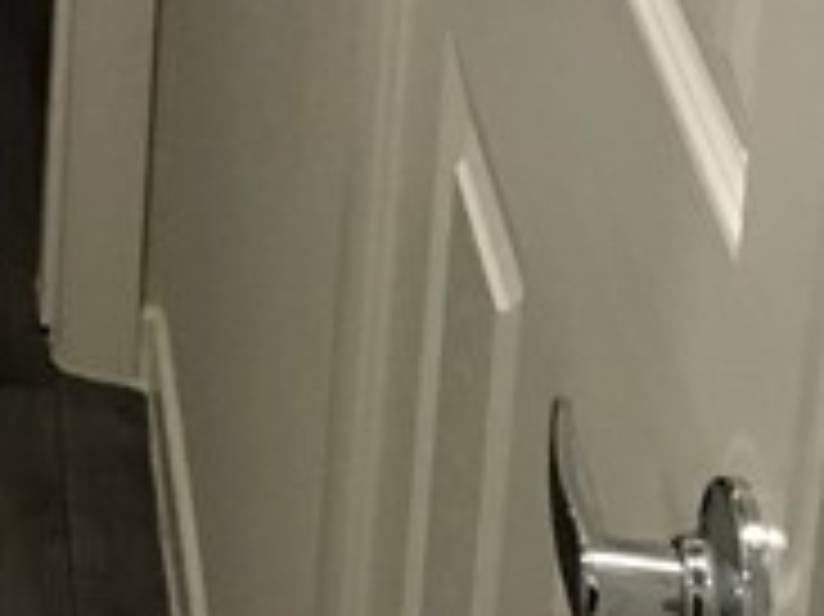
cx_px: -788
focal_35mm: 162
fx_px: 3854
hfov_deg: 11.1
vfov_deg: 8.2
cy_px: -1012
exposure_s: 1/30
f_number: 2.2
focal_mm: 4.15
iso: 100
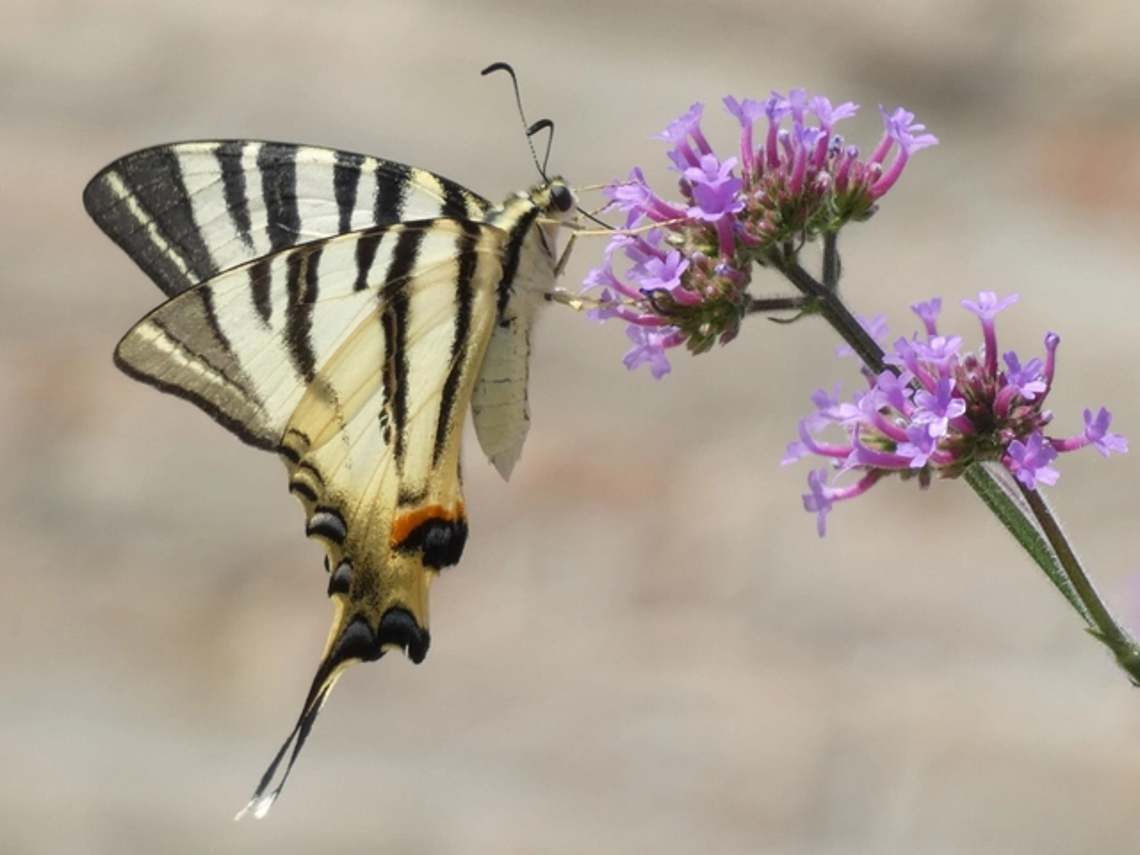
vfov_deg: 5.0
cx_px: 570
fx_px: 9880
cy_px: 428
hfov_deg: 6.6
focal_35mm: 300
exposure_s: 1/250
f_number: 5.5
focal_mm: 53.8
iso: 80
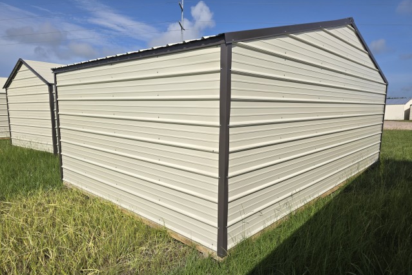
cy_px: 143
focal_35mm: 24
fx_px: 275
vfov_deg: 53.1
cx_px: 206
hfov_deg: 73.8
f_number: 1.7
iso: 50
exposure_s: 1/7944
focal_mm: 6.3
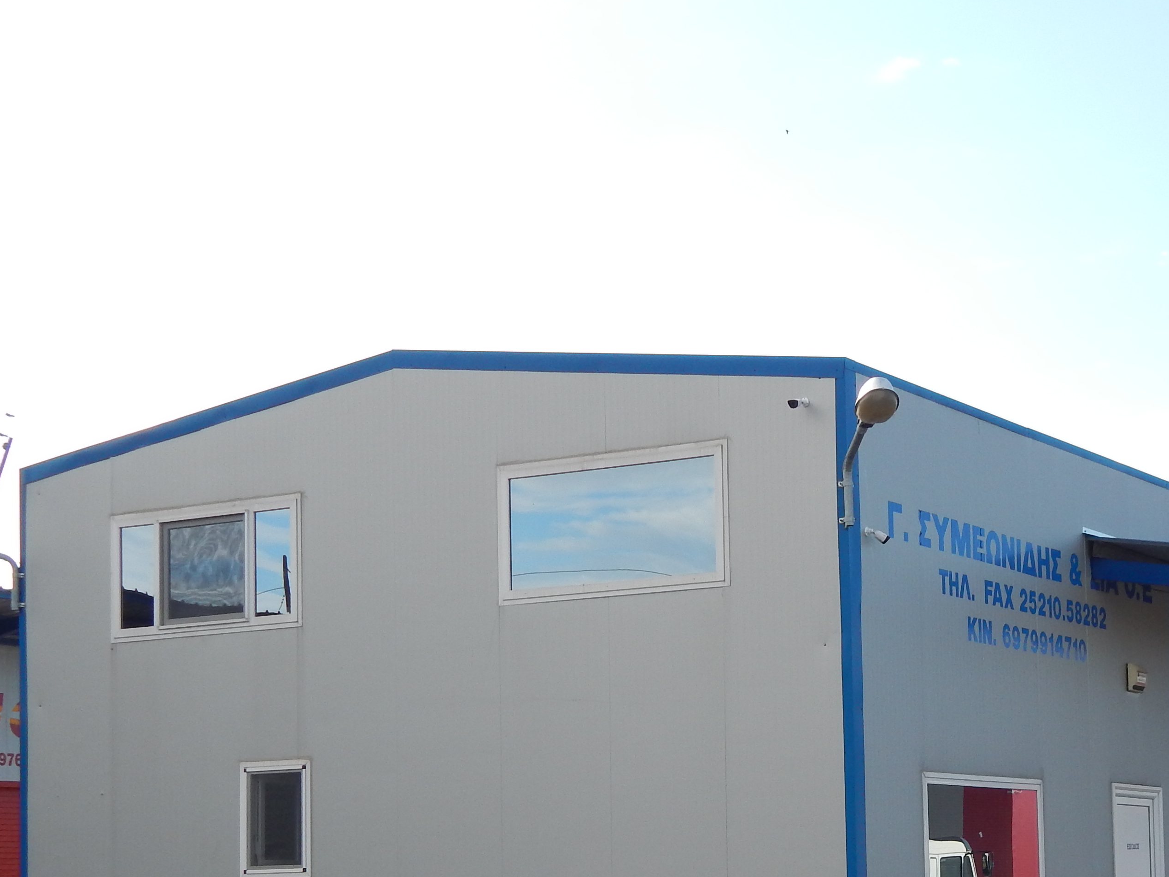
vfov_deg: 20.9
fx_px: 2330
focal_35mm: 69
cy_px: 783
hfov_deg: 27.5
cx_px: 955
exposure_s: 1/800
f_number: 3.4
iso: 125
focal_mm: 6.8
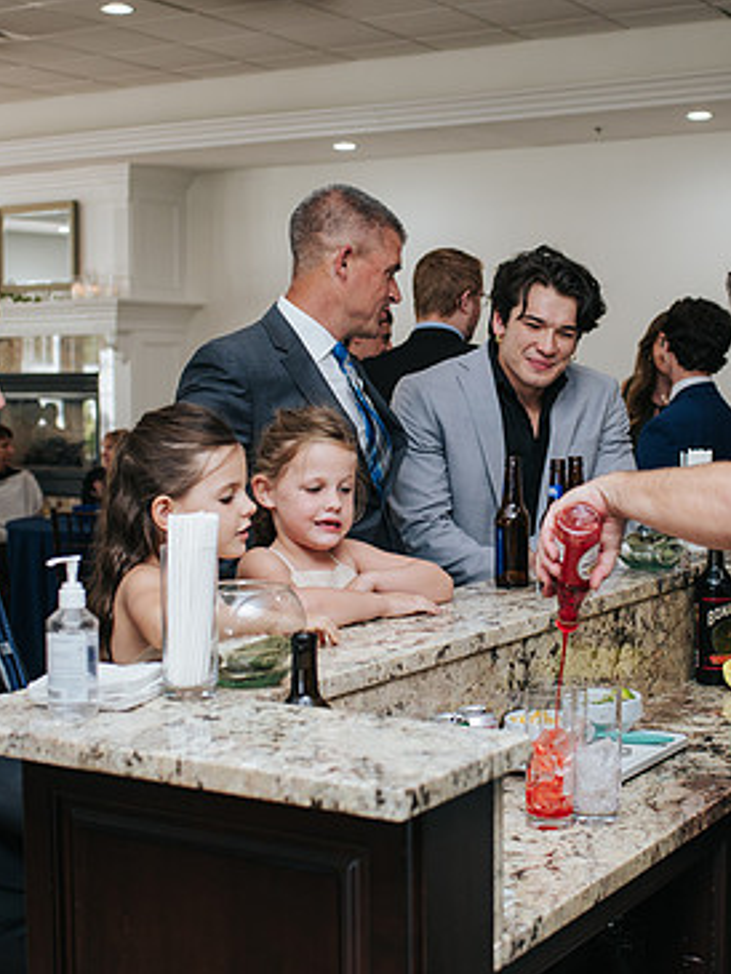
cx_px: 442
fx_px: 1632
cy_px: 450
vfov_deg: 33.2
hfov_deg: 25.2
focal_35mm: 58
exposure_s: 1/200
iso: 800
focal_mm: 35
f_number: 3.2
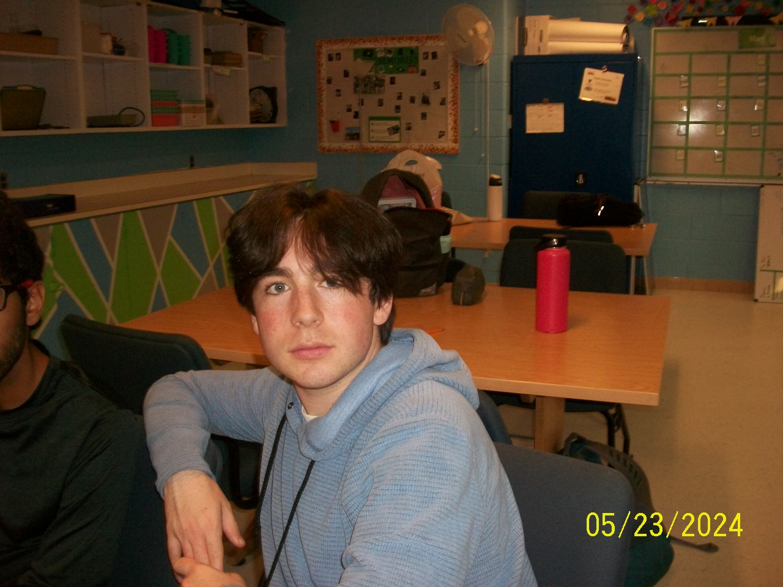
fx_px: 724
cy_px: 294
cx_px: 392
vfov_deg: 44.2
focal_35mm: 32
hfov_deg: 56.8
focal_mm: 5.7
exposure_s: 1/30
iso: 160
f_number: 2.9
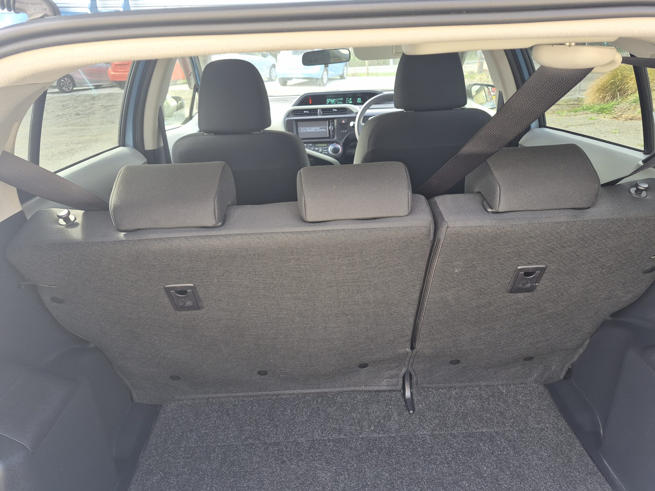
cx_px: 328
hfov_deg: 73.9
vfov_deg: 58.9
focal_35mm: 23
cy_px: 246
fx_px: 435
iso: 50
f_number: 1.8
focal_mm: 5.4
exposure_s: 1/100
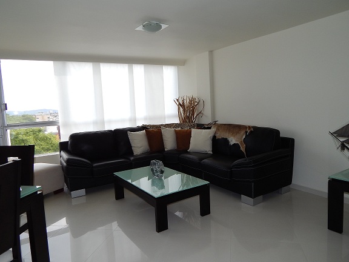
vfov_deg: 54.9
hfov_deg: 69.4
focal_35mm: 25
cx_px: 174
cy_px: 131
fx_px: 252
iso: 125
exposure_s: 1/100
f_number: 3.1
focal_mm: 4.5
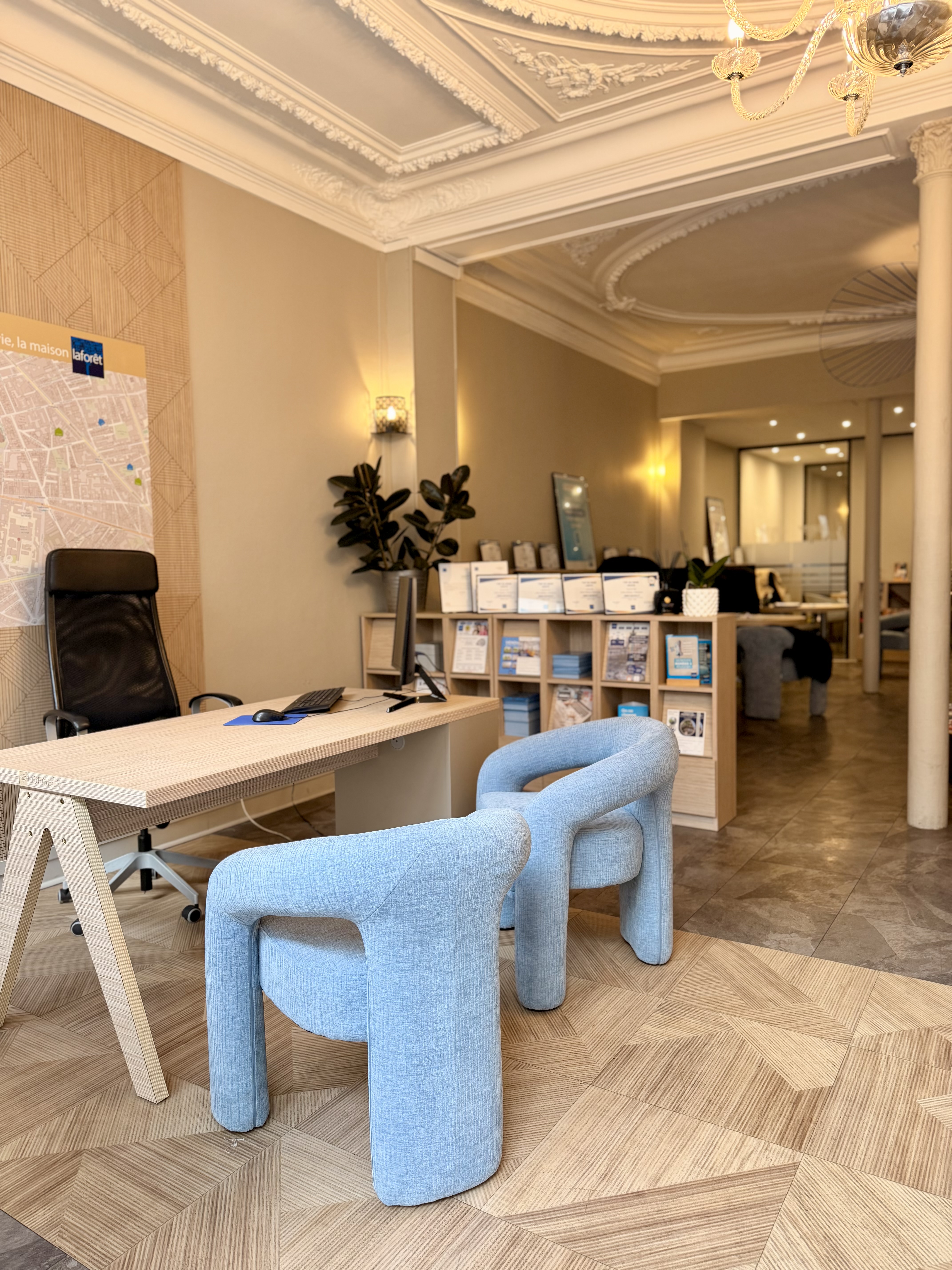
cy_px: 635
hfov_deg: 56.8
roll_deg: +0.7
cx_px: 476
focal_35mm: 24
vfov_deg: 71.6
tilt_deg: -4.3
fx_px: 880
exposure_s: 1/100
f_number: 1.78
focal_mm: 6.76
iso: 125
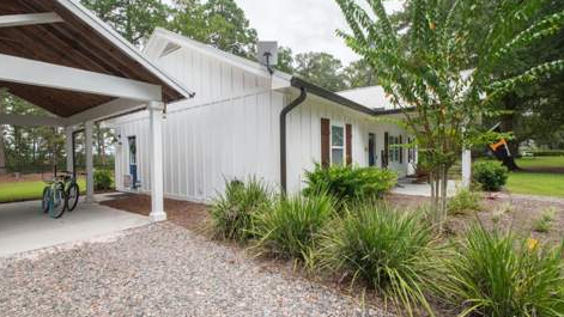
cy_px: 163
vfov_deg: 67.1
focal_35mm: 16
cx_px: 283
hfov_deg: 99.4
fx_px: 239
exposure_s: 1/2500
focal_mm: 10
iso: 1250
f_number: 6.3
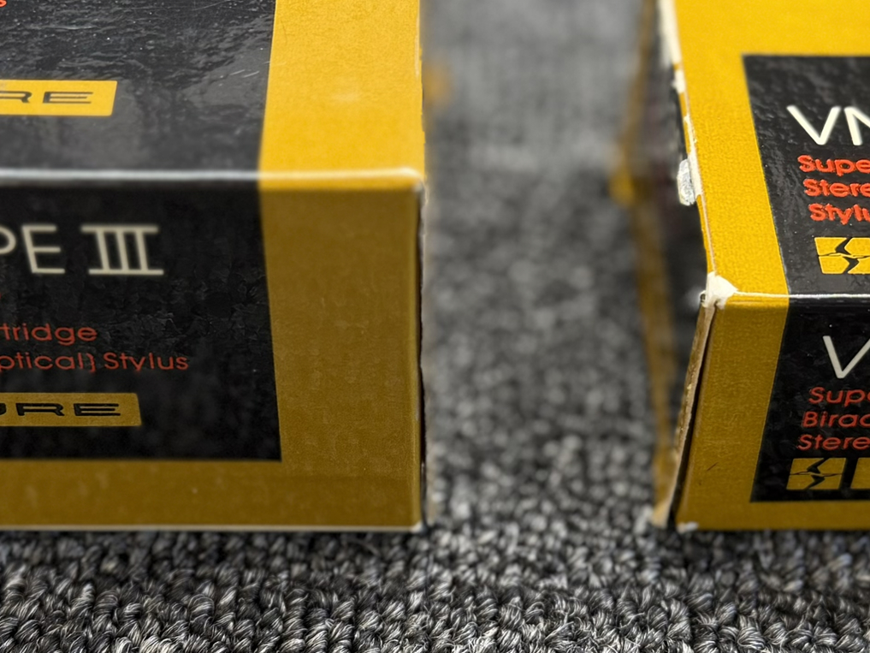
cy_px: 215
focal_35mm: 59
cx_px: 404
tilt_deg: -47.4
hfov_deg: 32.7
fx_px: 1483
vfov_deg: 24.7
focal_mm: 6.76
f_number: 1.78
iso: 100
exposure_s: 1/100
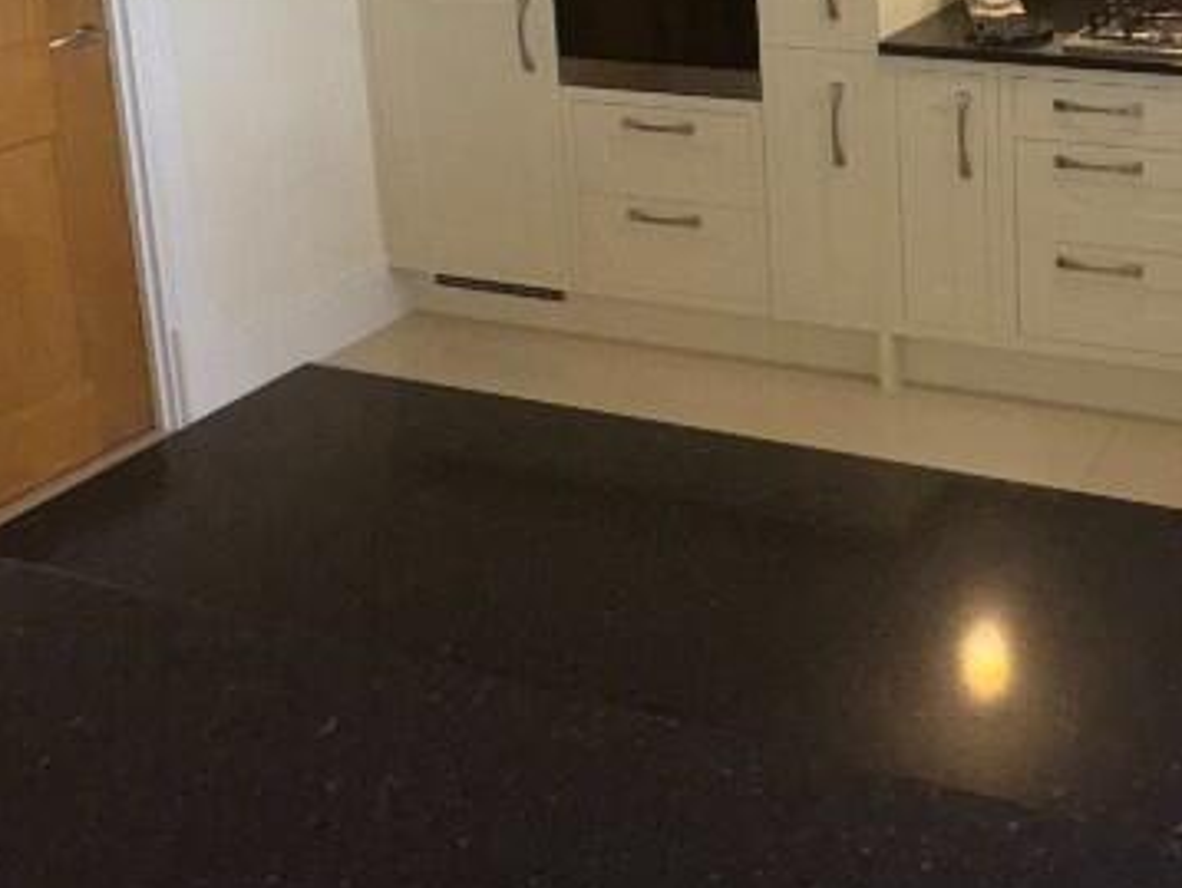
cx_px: 1132
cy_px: -76
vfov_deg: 32.0
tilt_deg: -9.6
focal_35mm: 40
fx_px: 1367
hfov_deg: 41.7
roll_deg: +0.5
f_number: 2.2
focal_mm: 2.22
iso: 80
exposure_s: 1/122
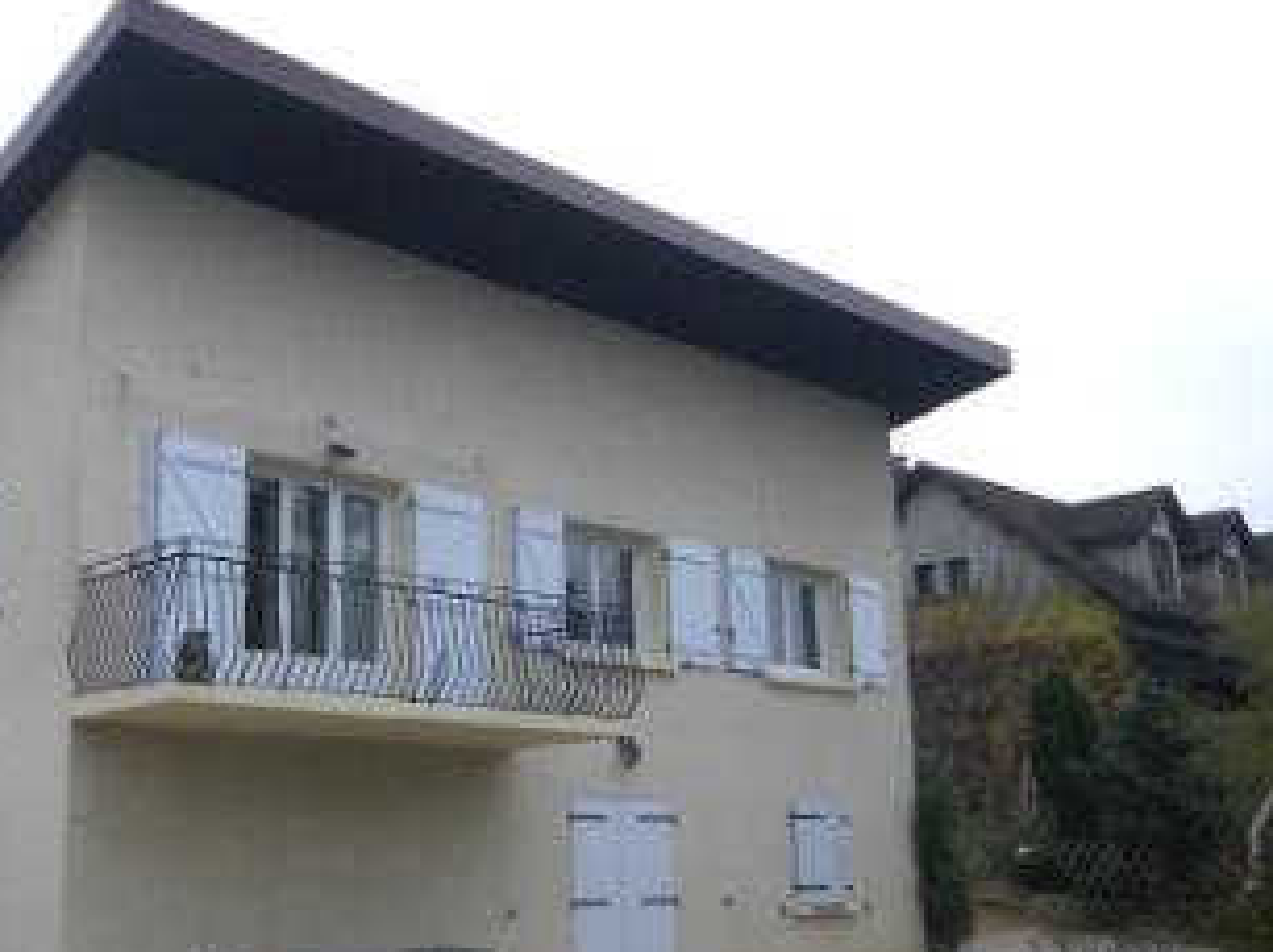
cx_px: 387
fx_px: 1507
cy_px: 578
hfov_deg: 44.9
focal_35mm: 41
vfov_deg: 35.0
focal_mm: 4.9
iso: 80
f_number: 2.6
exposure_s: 1/320
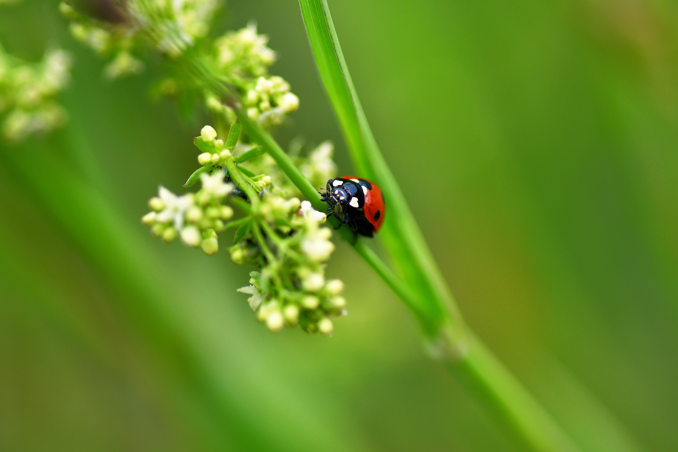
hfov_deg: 13.7
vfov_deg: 9.1
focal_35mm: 150
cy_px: 226
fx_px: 2825
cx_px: 339
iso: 500
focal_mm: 100
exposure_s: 1/3333
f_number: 4.2
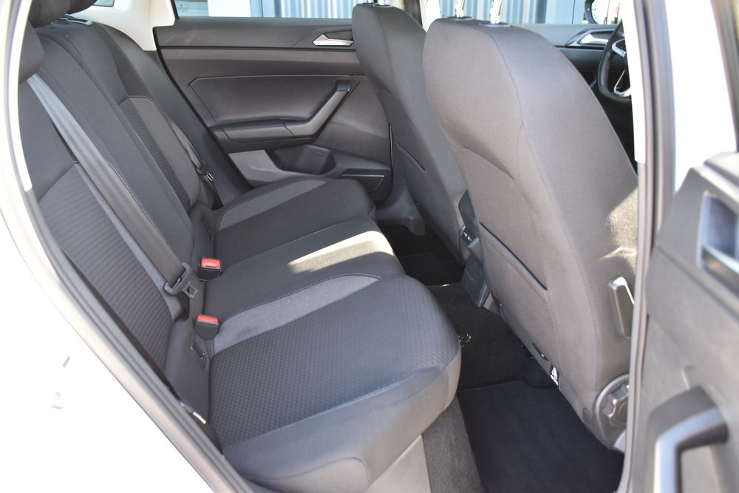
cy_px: 246
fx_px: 616
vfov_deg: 43.6
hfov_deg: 61.9
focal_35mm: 30
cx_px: 370
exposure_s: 1/60
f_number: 4
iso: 450
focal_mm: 20
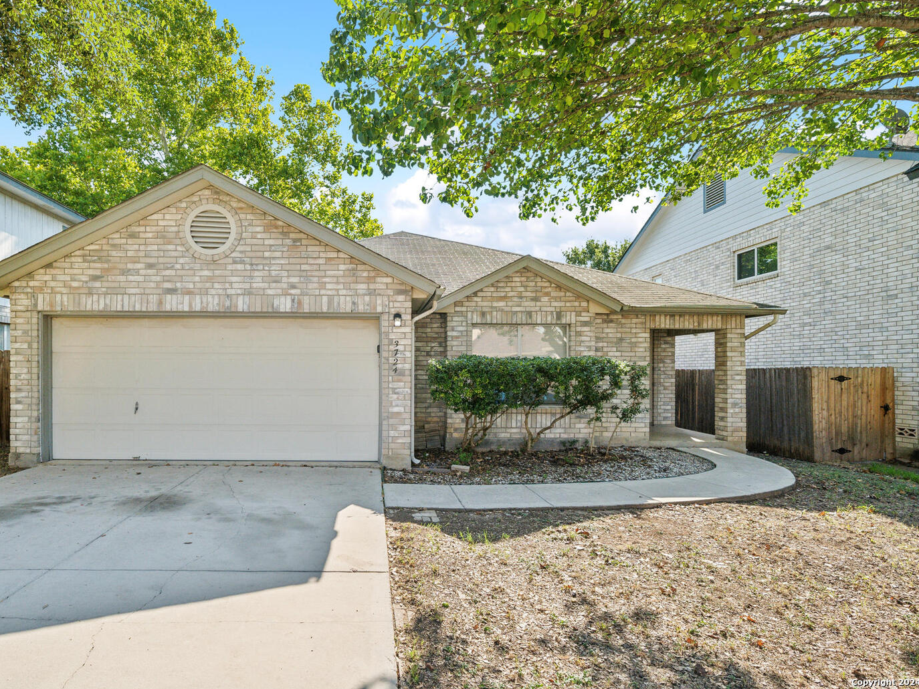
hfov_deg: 90.2
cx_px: 381
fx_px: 451
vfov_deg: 74.7
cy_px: 337
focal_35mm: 17
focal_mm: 15
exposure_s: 1/800
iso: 800
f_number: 8
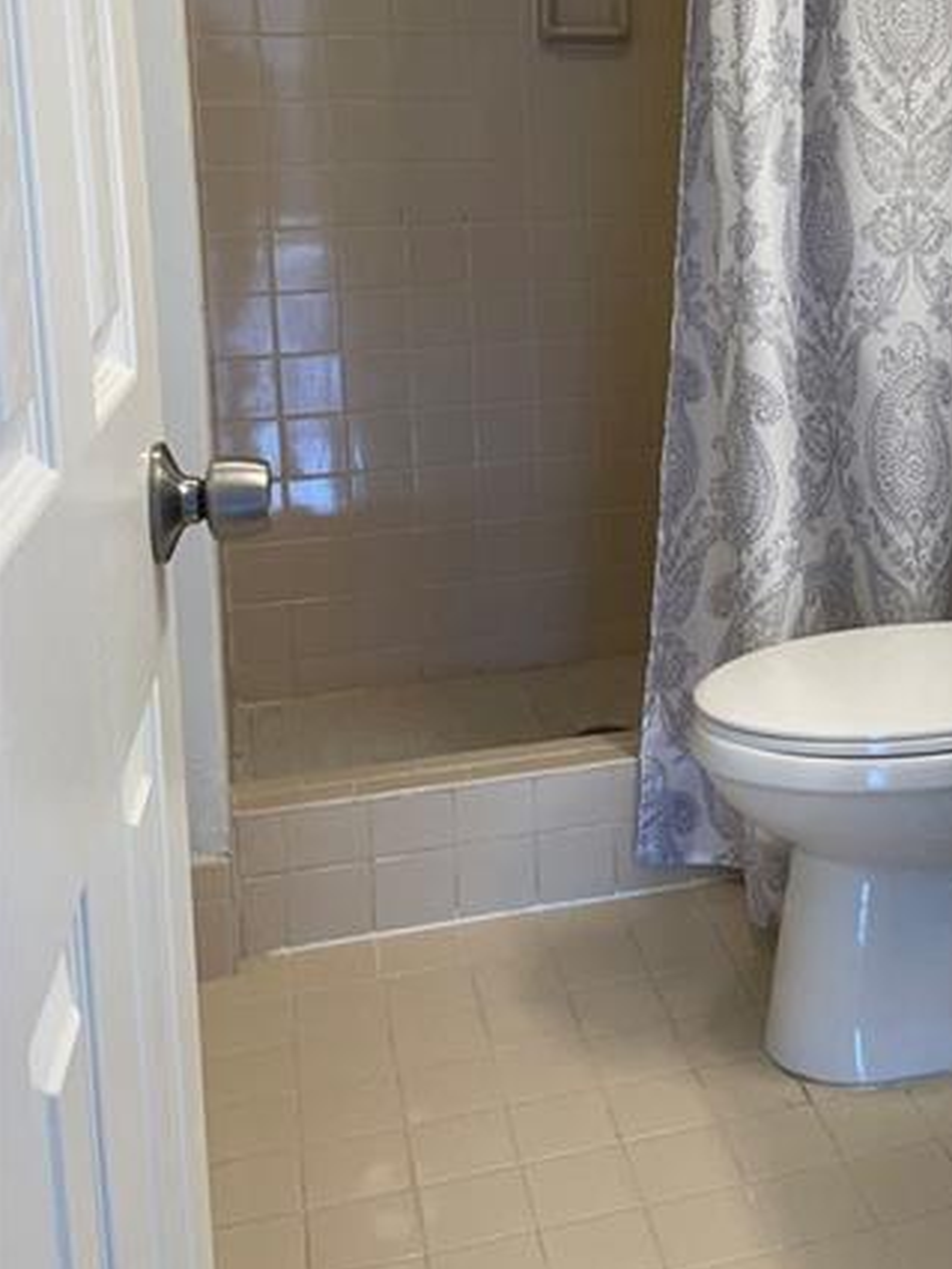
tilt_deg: -9.3
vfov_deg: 39.4
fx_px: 1723
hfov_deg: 29.6
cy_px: 325
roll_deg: +0.1
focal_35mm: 47
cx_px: 854
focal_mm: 4.2
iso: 80
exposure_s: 1/120
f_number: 1.6
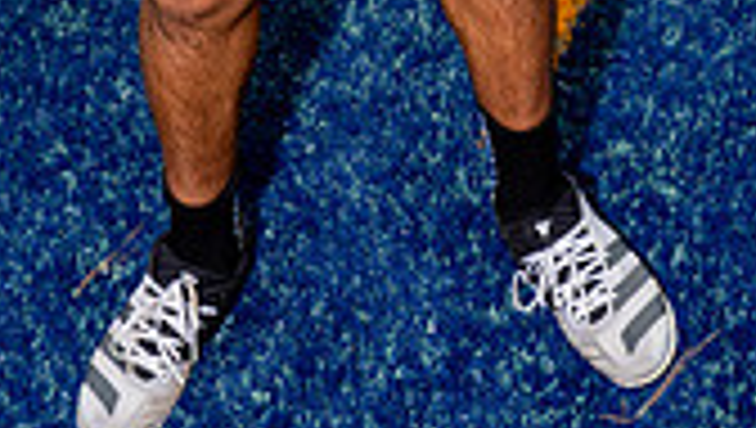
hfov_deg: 15.3
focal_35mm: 140
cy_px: -518
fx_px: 2810
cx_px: 230
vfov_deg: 8.2
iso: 100
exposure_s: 1/250
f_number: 8
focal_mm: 50
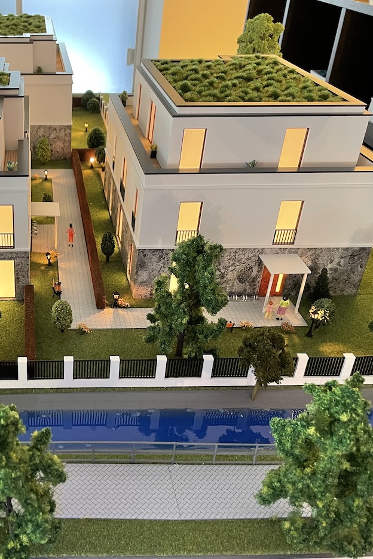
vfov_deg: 51.9
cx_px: 41
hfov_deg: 34.1
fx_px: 575
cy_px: 286
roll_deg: +1.1
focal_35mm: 37
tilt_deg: -30.5
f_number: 1.6
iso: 400
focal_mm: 4.2
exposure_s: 1/50
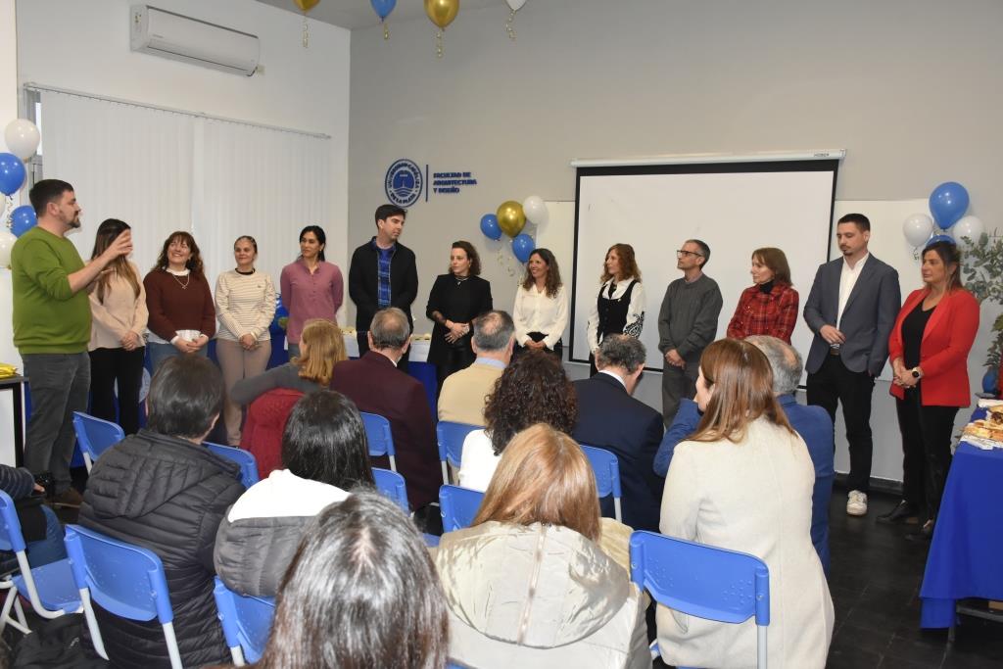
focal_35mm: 30
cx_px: 502
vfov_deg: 43.6
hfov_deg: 61.9
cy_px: 334
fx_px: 836
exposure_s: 1/80
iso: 1600
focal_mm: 20
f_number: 5.6
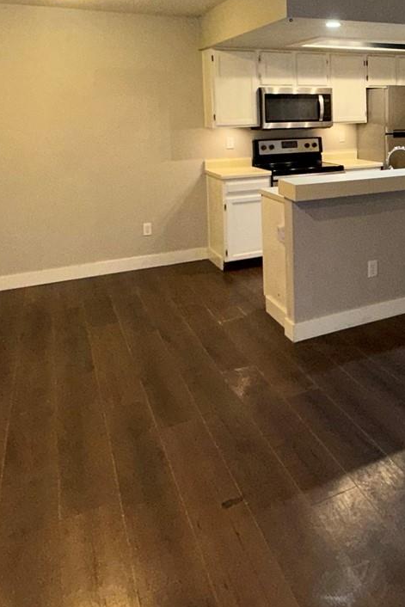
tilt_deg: -2.5
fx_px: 557
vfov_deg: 54.0
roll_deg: +0.6
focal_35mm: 33
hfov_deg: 35.4
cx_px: 422
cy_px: 137
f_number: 2.2
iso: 125
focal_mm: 2.22
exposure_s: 1/60
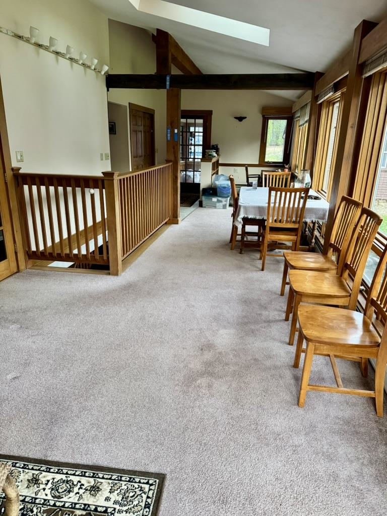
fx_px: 358
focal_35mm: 24
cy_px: 258
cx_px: 194
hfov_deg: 56.8
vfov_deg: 71.6
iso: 400
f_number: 1.78
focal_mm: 6.76
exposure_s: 1/60
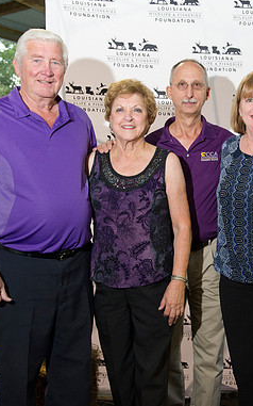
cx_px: 225
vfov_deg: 34.6
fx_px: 651
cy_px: 201
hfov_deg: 21.5
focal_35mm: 59
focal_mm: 38
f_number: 4.5
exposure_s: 1/80
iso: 800
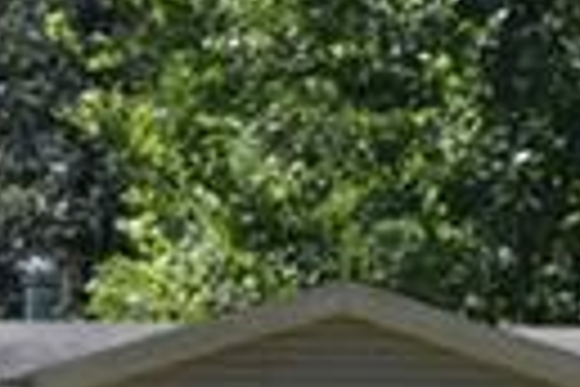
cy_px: 634
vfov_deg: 5.7
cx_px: 297
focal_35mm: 238
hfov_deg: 8.7
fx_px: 3834
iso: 200
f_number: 10
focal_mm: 20
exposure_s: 1/400
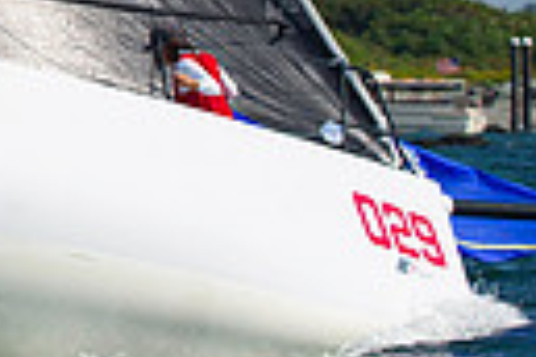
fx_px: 6923
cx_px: -453
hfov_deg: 4.4
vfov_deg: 2.9
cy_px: -270
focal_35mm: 465
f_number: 4
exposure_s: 1/5000
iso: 320
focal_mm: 100
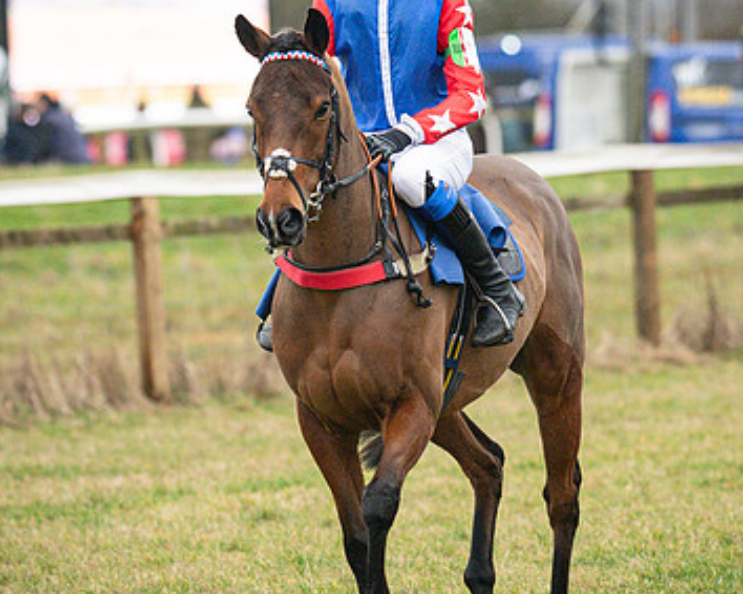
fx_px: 9981
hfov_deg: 4.3
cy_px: 293
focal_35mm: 454
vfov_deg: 3.4
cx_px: 316
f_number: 2.2
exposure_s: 1/1200
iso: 640
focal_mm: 135
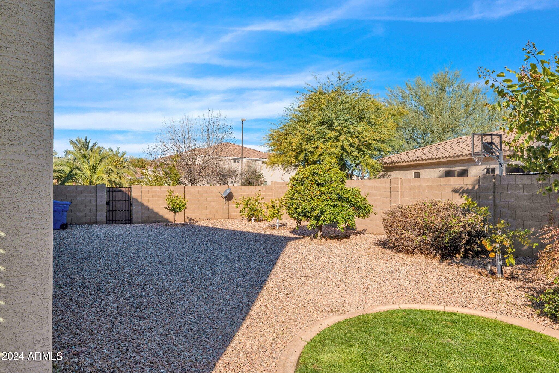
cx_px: 280
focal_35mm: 29
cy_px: 186
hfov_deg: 63.7
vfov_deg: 45.0
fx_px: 450
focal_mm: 28
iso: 320
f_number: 10
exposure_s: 1/640
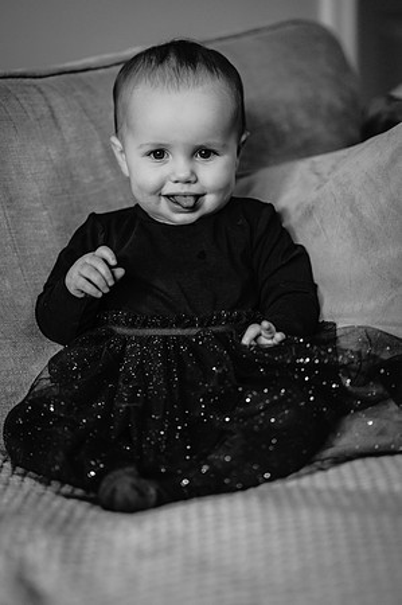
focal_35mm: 85
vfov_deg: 23.9
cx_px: 201
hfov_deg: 16.0
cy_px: 302
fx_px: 1427
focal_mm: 85
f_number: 1.8
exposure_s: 1/160
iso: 280
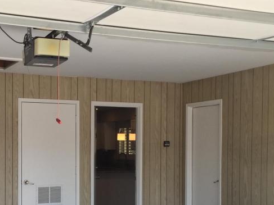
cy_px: 160
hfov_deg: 31.5
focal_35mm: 61
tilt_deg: -2.2
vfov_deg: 23.7
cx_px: 93
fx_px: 483
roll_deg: -1.4
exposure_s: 1/363
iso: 32
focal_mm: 4.15
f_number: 2.2
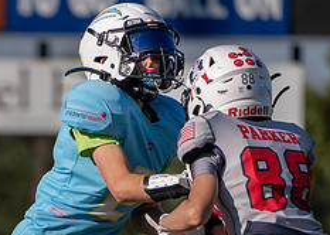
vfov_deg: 1.0
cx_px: -112
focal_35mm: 1502
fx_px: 14065
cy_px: 401
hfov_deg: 1.3
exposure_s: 1/1000
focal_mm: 400
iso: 125
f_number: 5.6
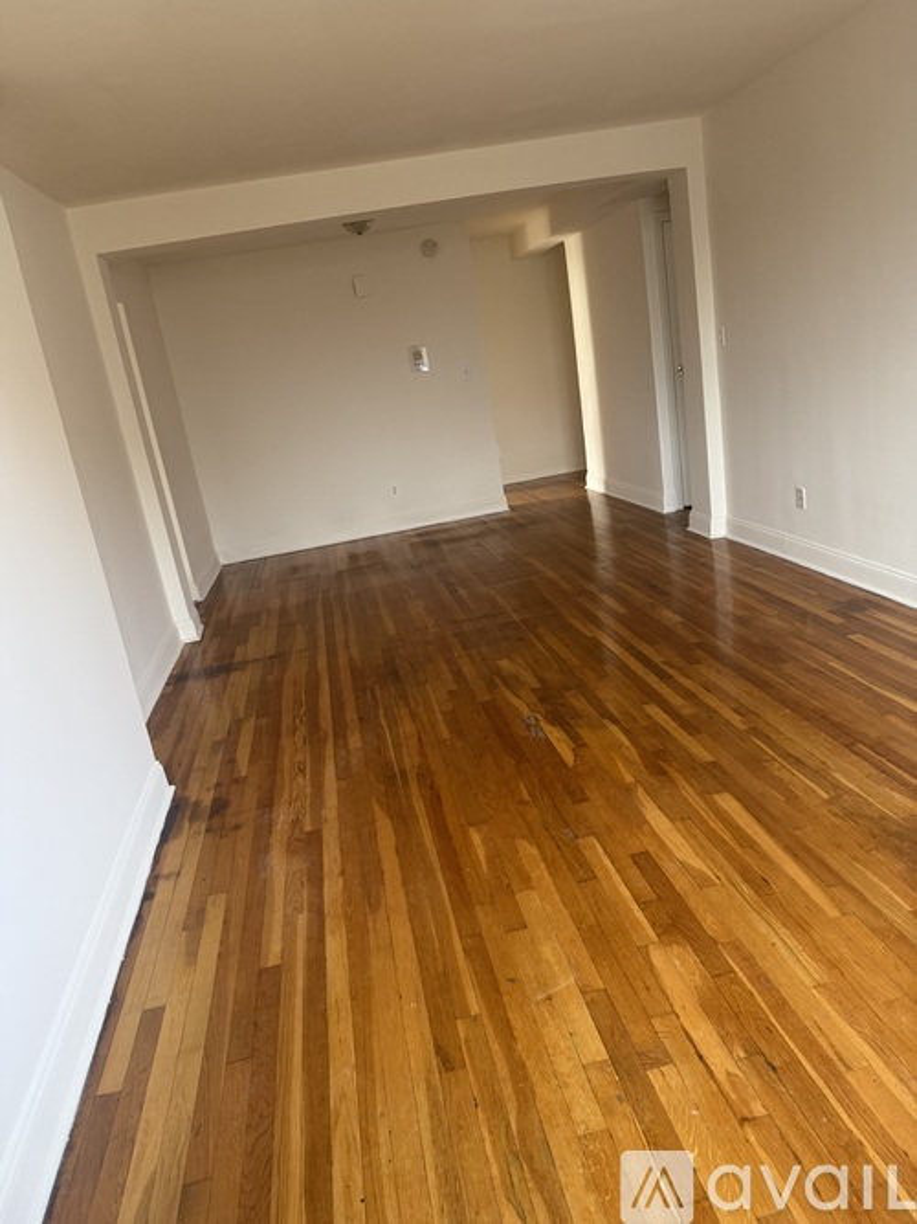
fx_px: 848
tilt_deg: -13.6
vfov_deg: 71.6
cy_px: 612
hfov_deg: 56.8
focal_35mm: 24
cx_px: 458
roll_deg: +9.5
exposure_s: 1/121
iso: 200
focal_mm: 6.76
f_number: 1.78
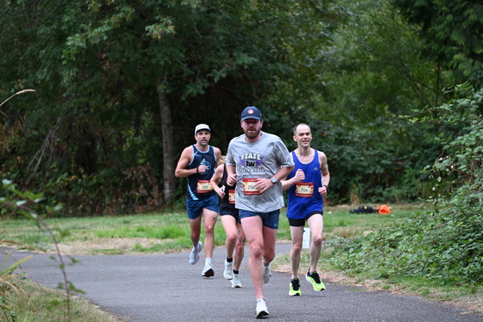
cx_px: 242
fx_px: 2684
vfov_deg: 6.9
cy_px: 161
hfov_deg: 10.3
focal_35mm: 200
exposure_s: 1/250
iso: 1000
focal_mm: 200
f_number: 6.3
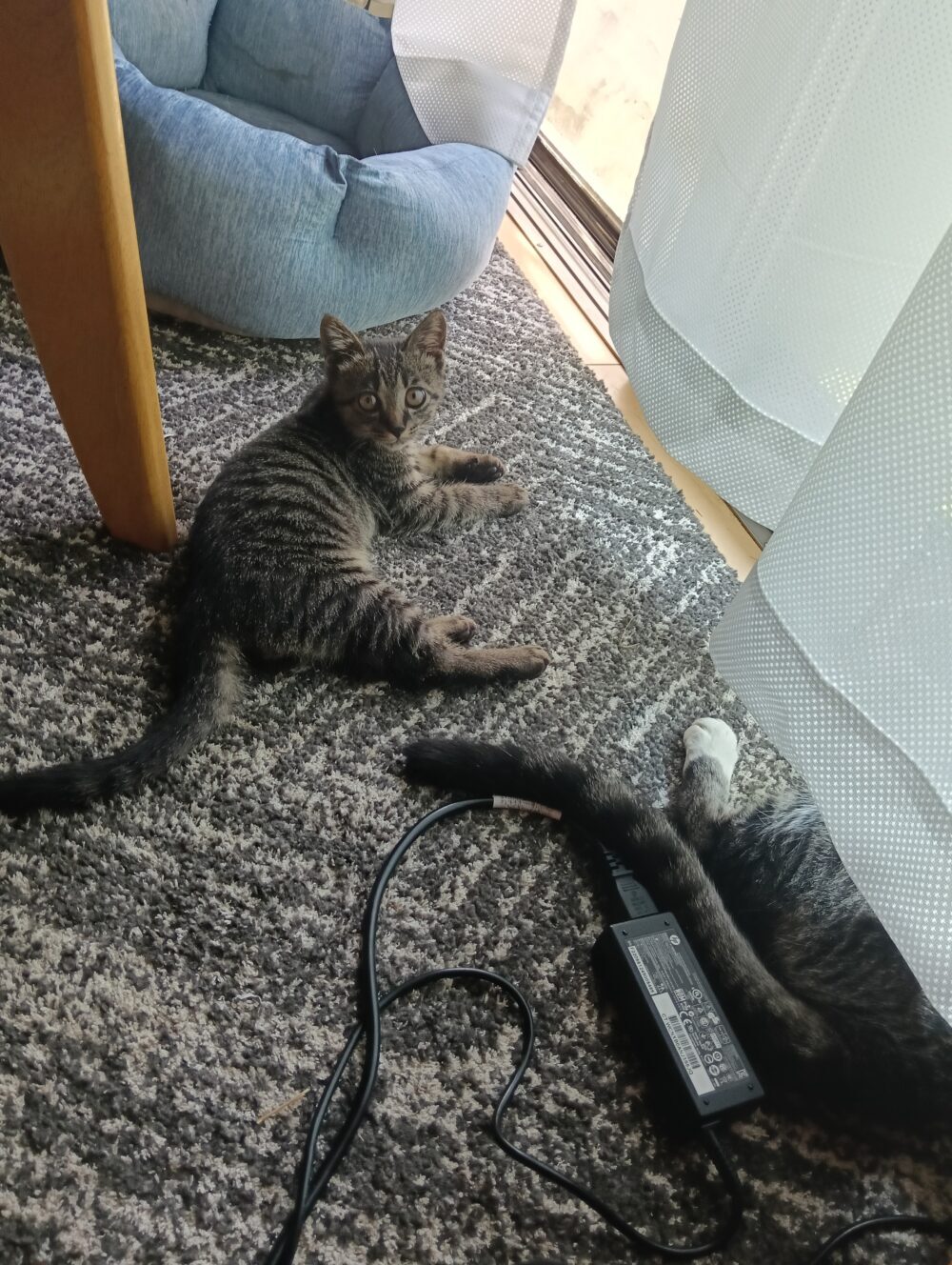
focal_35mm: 27
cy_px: 632
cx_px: 476
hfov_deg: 51.5
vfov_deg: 65.2
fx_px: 988
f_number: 1.8
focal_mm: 3.98
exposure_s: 1/33.3
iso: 160
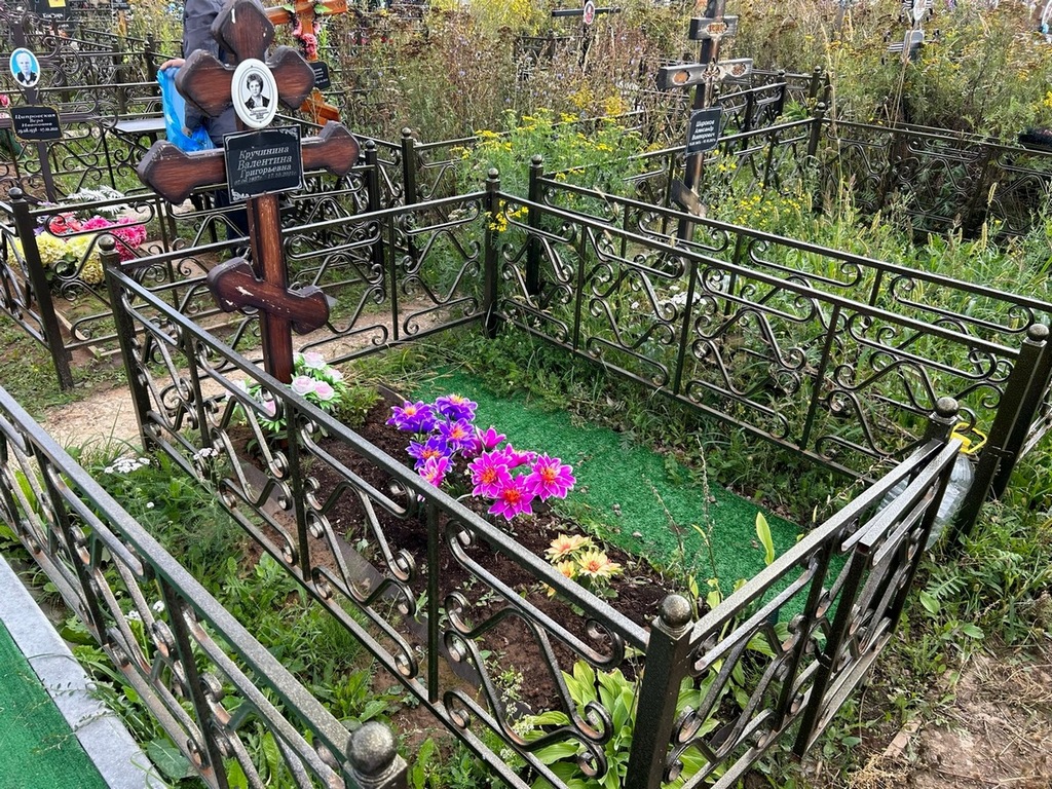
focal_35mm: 26
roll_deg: +0.5
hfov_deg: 67.3
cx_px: 526
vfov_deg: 53.1
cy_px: 394
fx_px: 790
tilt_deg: -24.7
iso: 50
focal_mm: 5.7
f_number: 1.5
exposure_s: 1/588
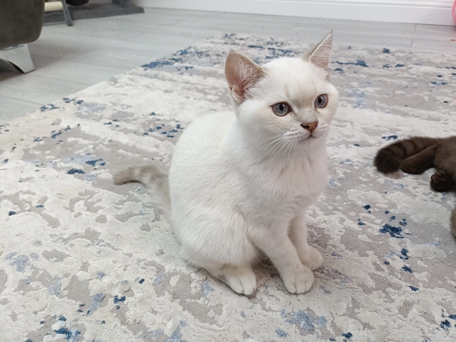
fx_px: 329
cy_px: 171
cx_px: 228
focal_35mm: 25
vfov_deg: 54.9
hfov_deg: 69.4
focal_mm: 4.7
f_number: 1.7
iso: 500
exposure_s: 1/50
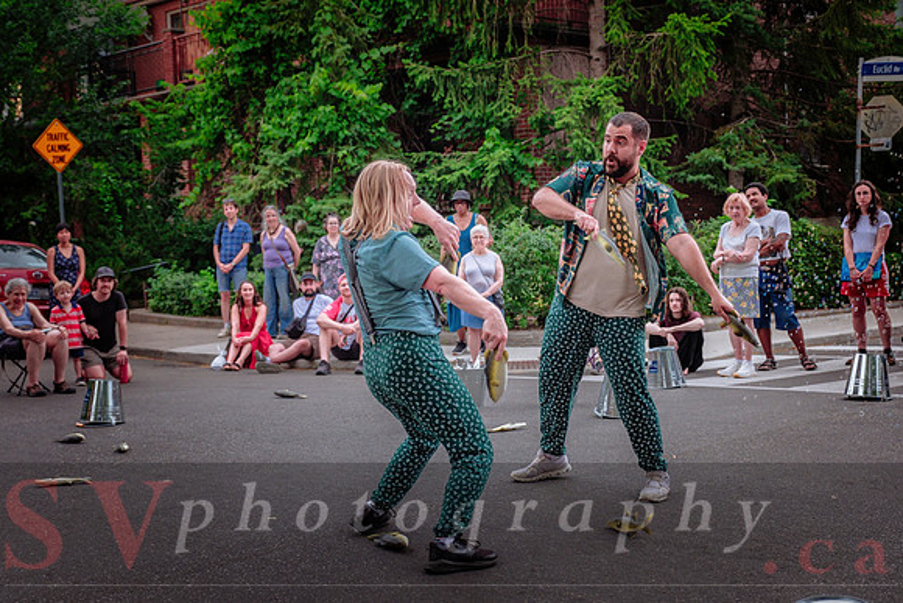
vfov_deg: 26.7
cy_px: 302
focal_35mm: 51
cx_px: 452
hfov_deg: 39.2
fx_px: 1269
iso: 500
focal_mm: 33.2
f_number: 2.8
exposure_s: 1/250
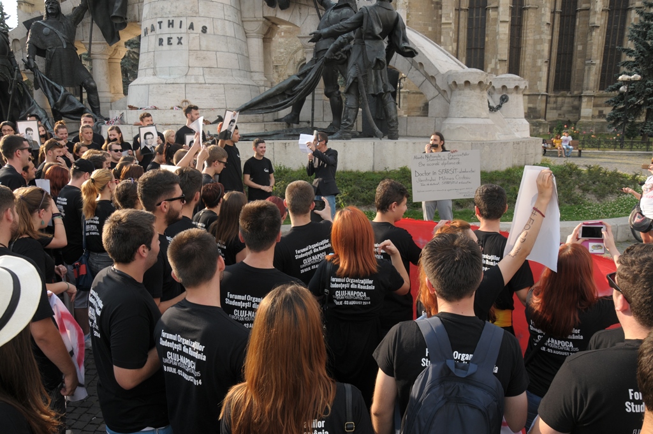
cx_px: 326
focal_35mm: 27
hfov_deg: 67.4
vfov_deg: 47.8
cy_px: 217
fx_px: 489
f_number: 6.3
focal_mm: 18
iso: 200
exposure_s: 1/250
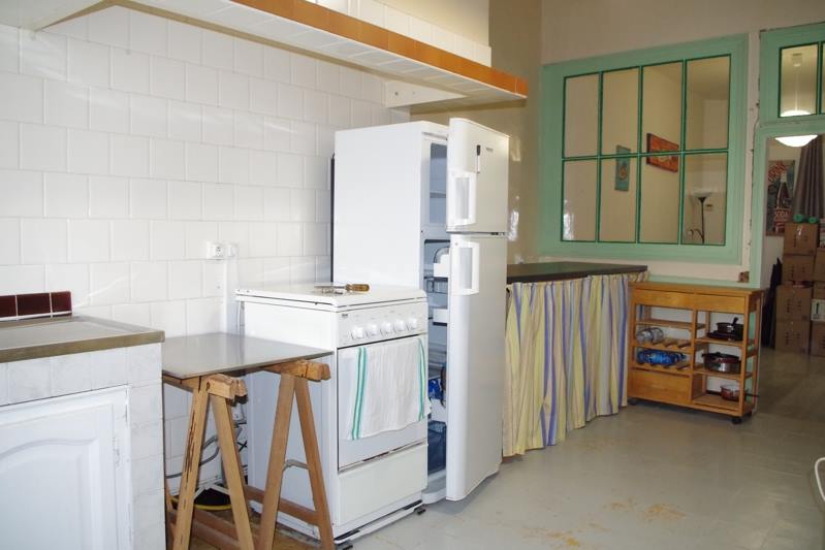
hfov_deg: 61.9
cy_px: 275
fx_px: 688
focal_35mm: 30
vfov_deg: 43.6
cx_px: 412
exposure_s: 1/180
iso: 3200
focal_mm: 20
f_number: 5.6
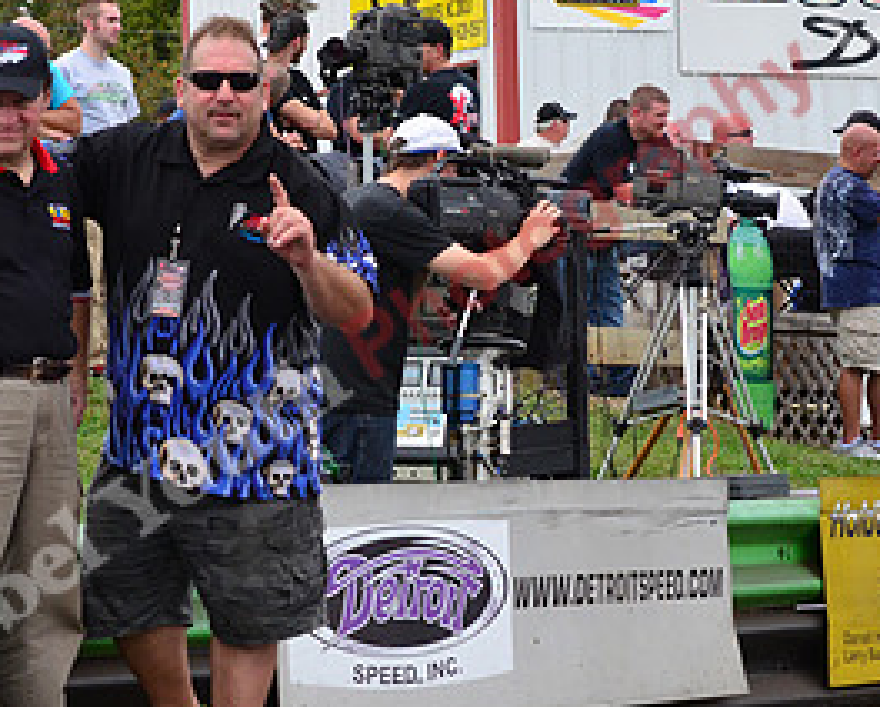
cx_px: 403
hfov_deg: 10.1
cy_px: 350
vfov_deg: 8.1
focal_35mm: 191
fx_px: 4982
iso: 1000
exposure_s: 1/1000
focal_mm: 62
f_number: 8
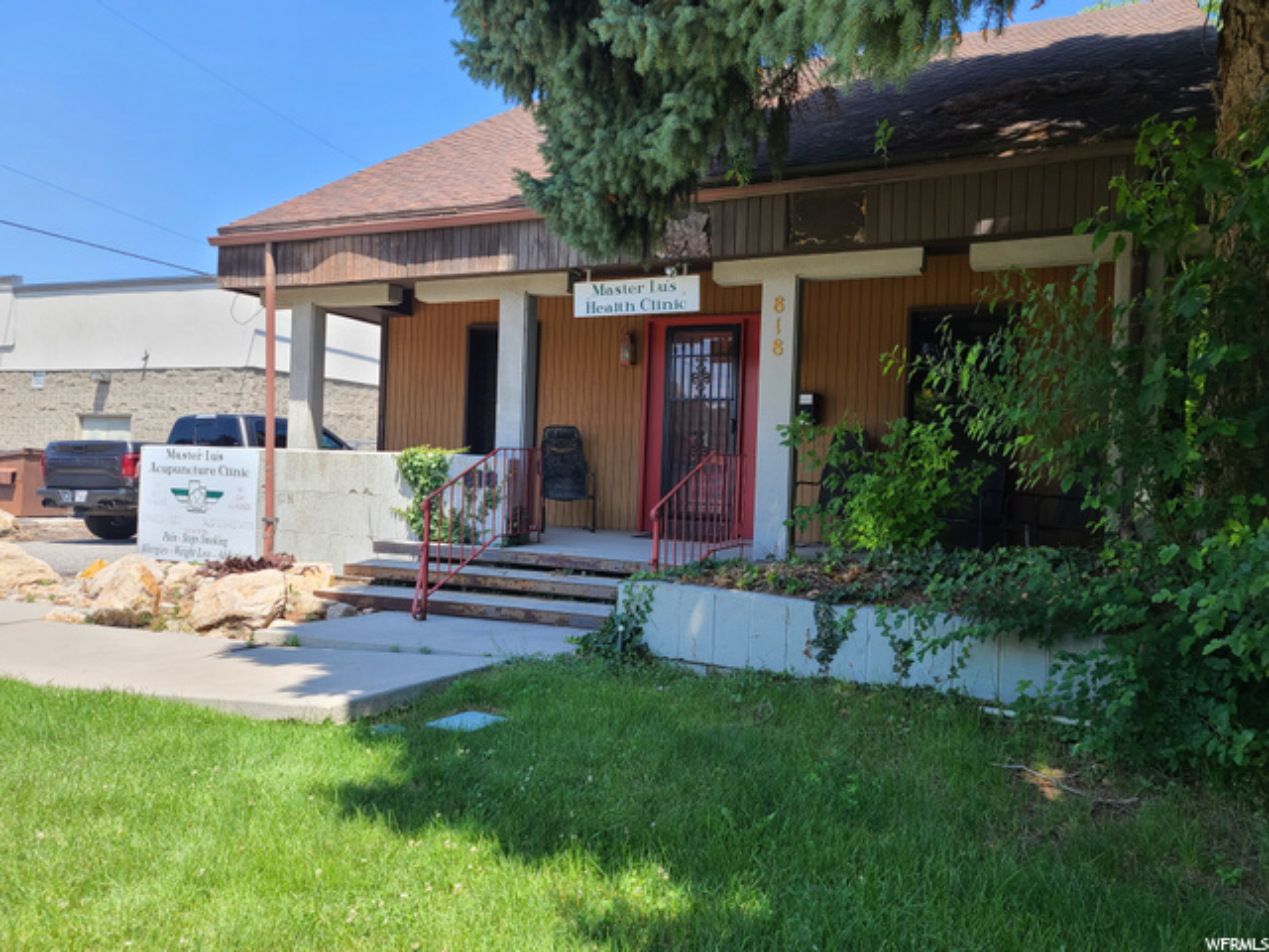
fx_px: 916
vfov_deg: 54.9
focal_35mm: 25
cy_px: 476
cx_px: 634
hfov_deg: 69.4
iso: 16
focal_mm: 7
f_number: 1.8
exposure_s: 1/333
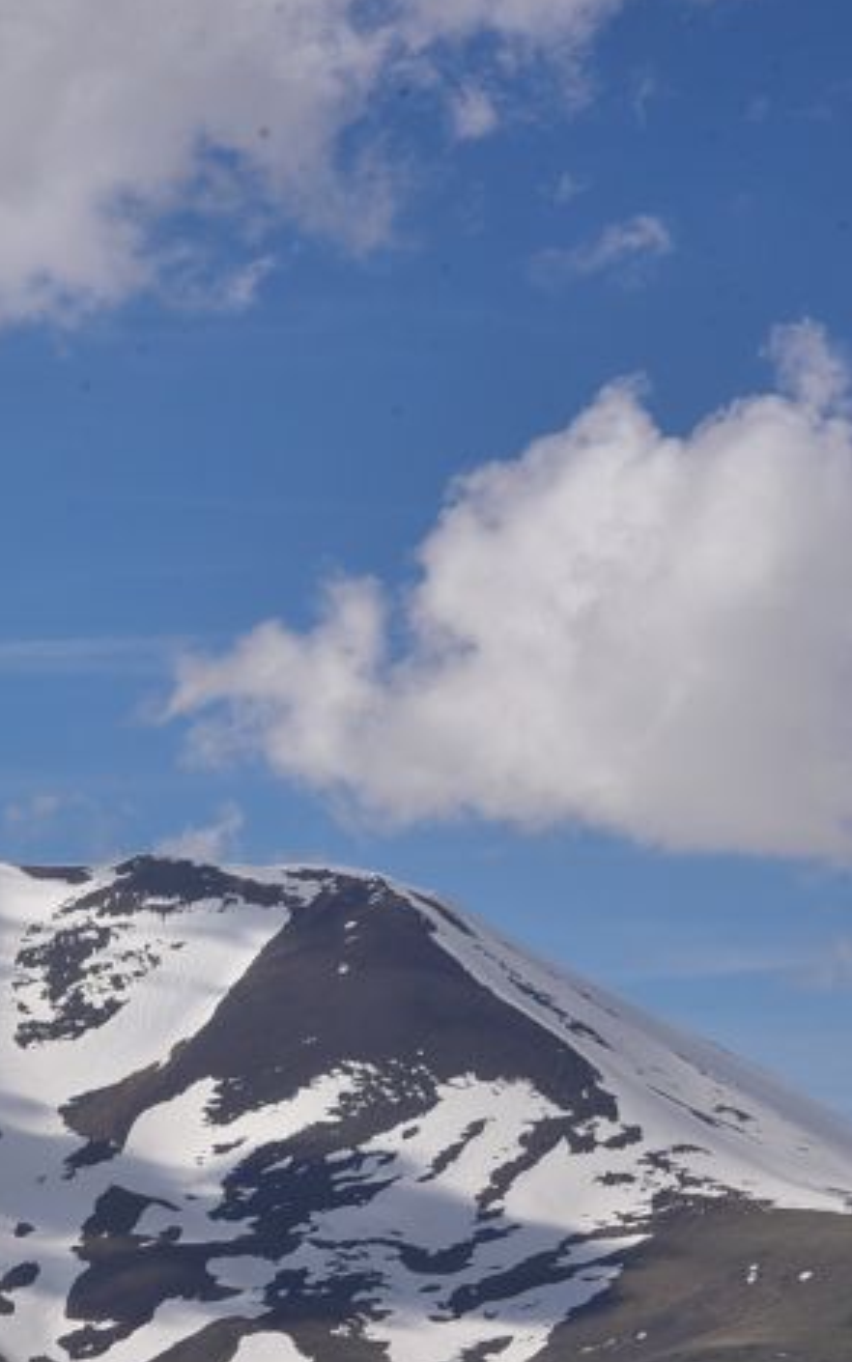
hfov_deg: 9.2
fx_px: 5235
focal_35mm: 141
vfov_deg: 14.7
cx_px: -43
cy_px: 1149
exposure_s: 1/125
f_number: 22
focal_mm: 50
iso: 160
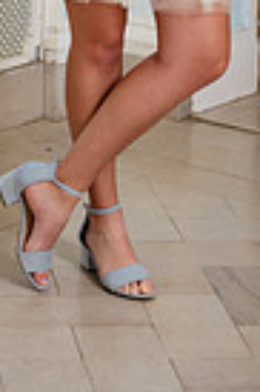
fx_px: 1716
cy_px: -143
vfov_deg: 12.5
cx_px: 3
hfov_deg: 8.6
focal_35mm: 158
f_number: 3.5
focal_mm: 48
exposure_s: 1/200
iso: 250
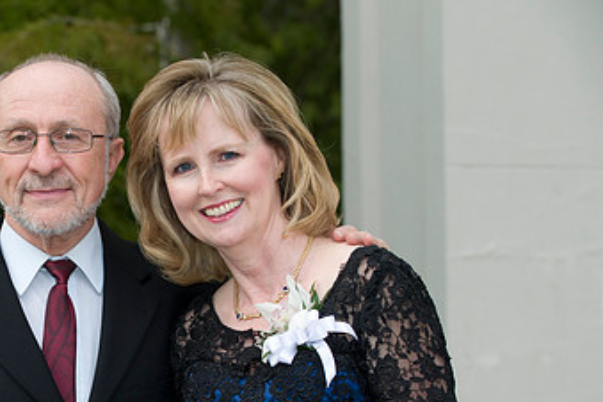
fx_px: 2462
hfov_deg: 13.9
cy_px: 322
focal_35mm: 147
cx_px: 96
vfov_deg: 9.3
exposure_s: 1/125
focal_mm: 86
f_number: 4.5
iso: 400
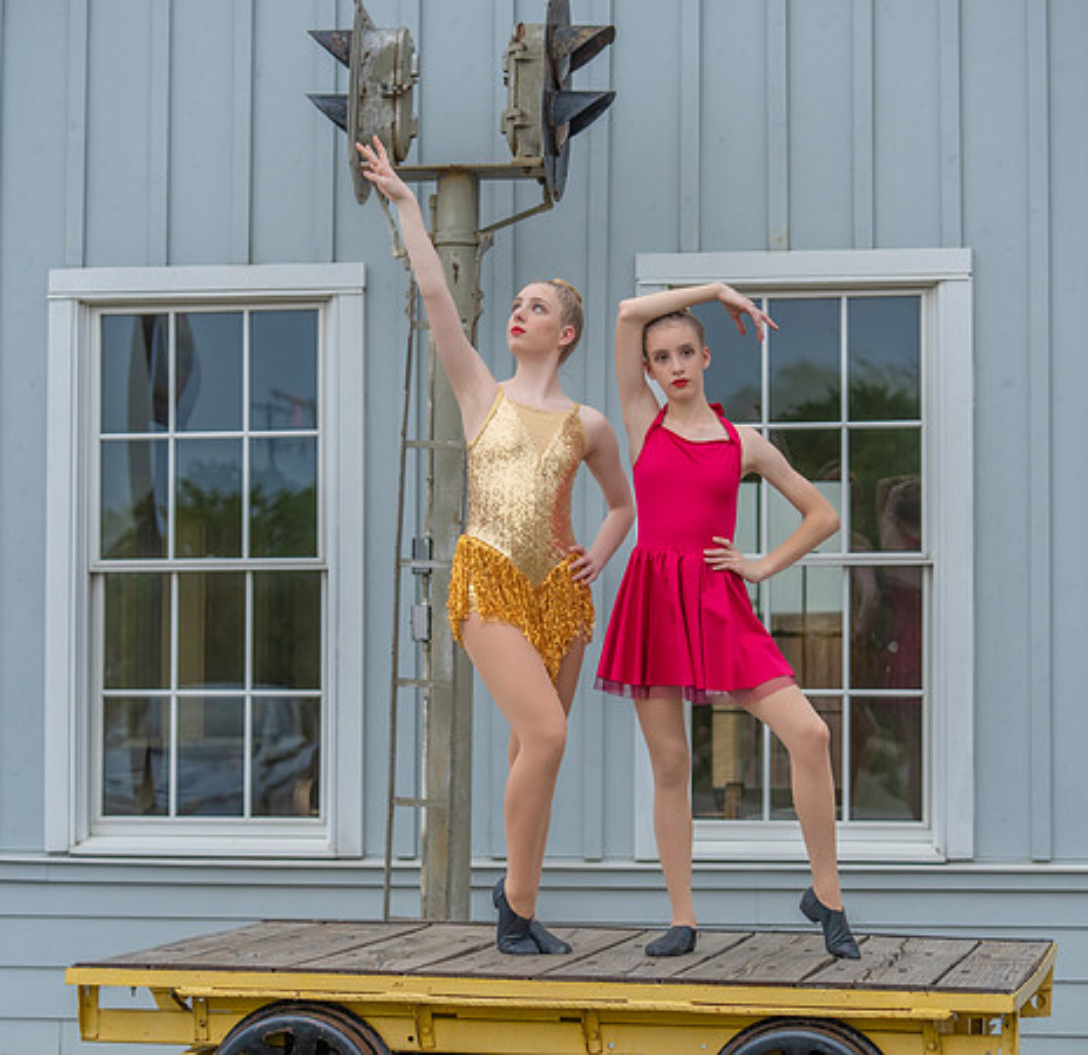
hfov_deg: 19.1
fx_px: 3225
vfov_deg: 18.6
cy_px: 538
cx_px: 609
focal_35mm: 92
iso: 500
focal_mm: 70
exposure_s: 1/320
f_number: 3.5
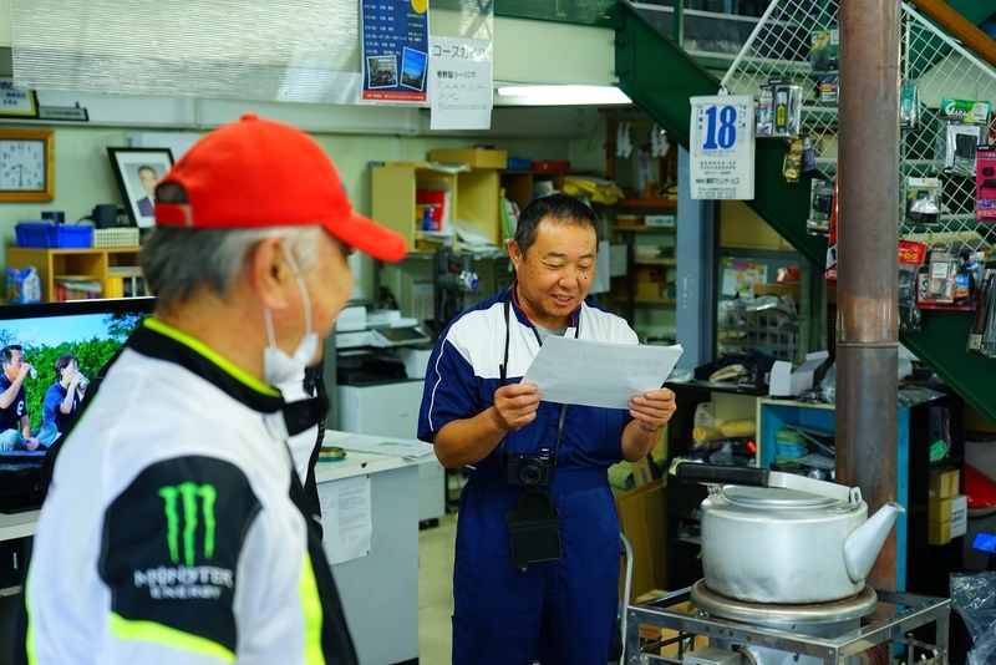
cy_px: 332
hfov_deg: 32.9
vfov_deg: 22.3
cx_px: 498
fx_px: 1688
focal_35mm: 61
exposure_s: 1/90
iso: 640
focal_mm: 61
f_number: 4
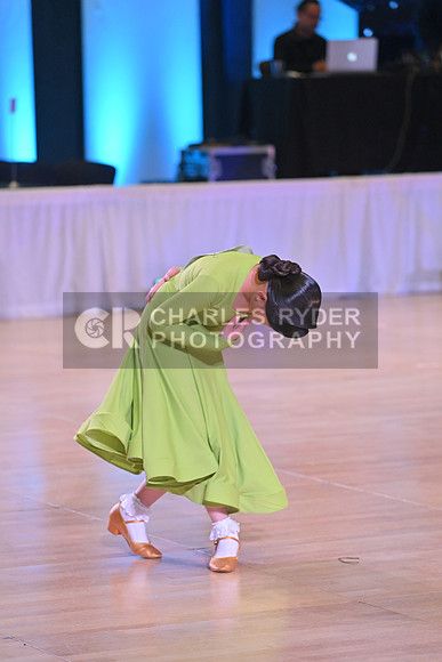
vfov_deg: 13.2
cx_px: 221
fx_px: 2853
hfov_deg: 8.9
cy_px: 331
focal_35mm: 155
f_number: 5
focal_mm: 155
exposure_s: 1/400
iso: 4000
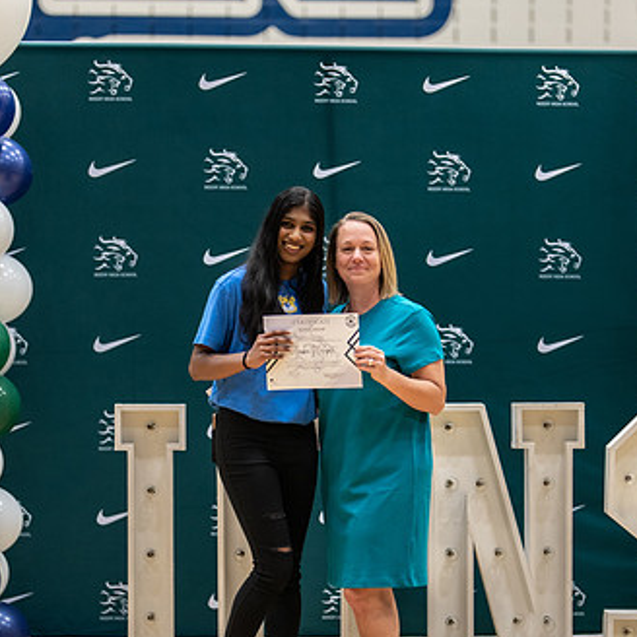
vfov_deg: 17.9
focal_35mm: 97
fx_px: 2019
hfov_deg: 17.9
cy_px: 414
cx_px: 351
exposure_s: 1/320
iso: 400
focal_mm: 50
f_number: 1.2
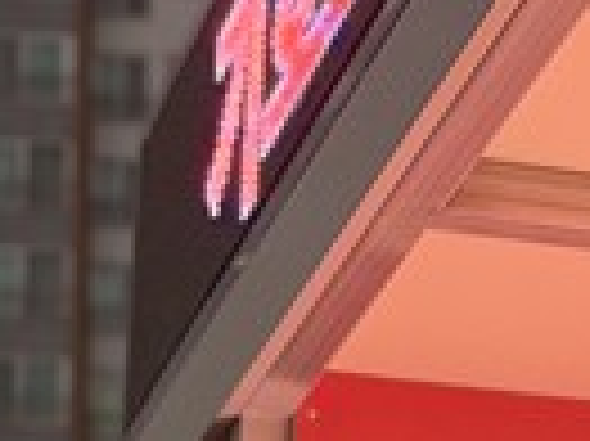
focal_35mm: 220
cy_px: 720
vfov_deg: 6.6
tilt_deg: +11.5
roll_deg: +0.2
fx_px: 3746
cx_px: 631
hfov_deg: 8.9
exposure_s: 1/81
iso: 200
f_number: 1.78
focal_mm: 6.76
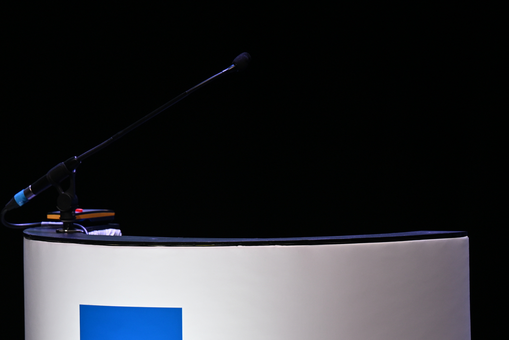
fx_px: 2545
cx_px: 254
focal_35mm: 180
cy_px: 170
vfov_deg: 7.6
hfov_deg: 11.4
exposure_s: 1/200
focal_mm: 180
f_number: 2.8
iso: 160
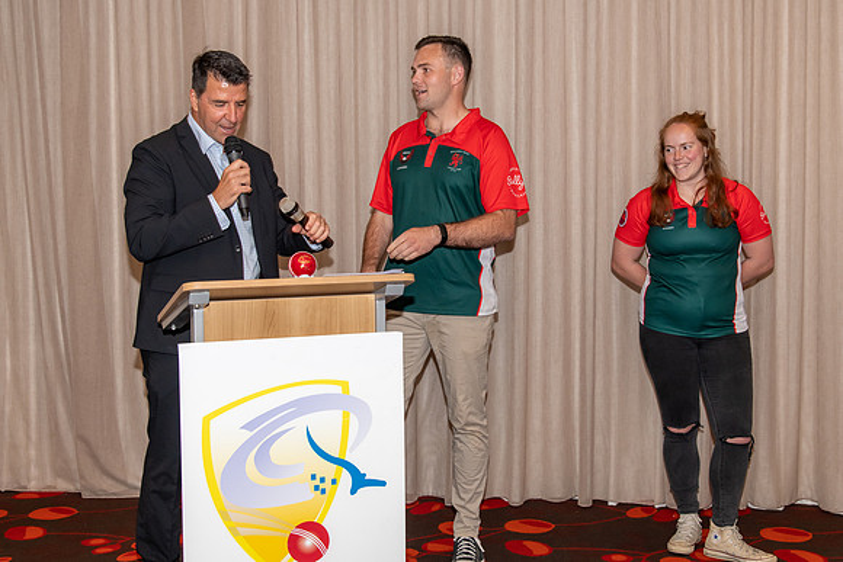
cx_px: 426
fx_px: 1169
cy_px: 257
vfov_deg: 27.1
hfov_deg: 39.7
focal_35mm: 50
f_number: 5.6
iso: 800
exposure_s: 1/60
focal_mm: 46
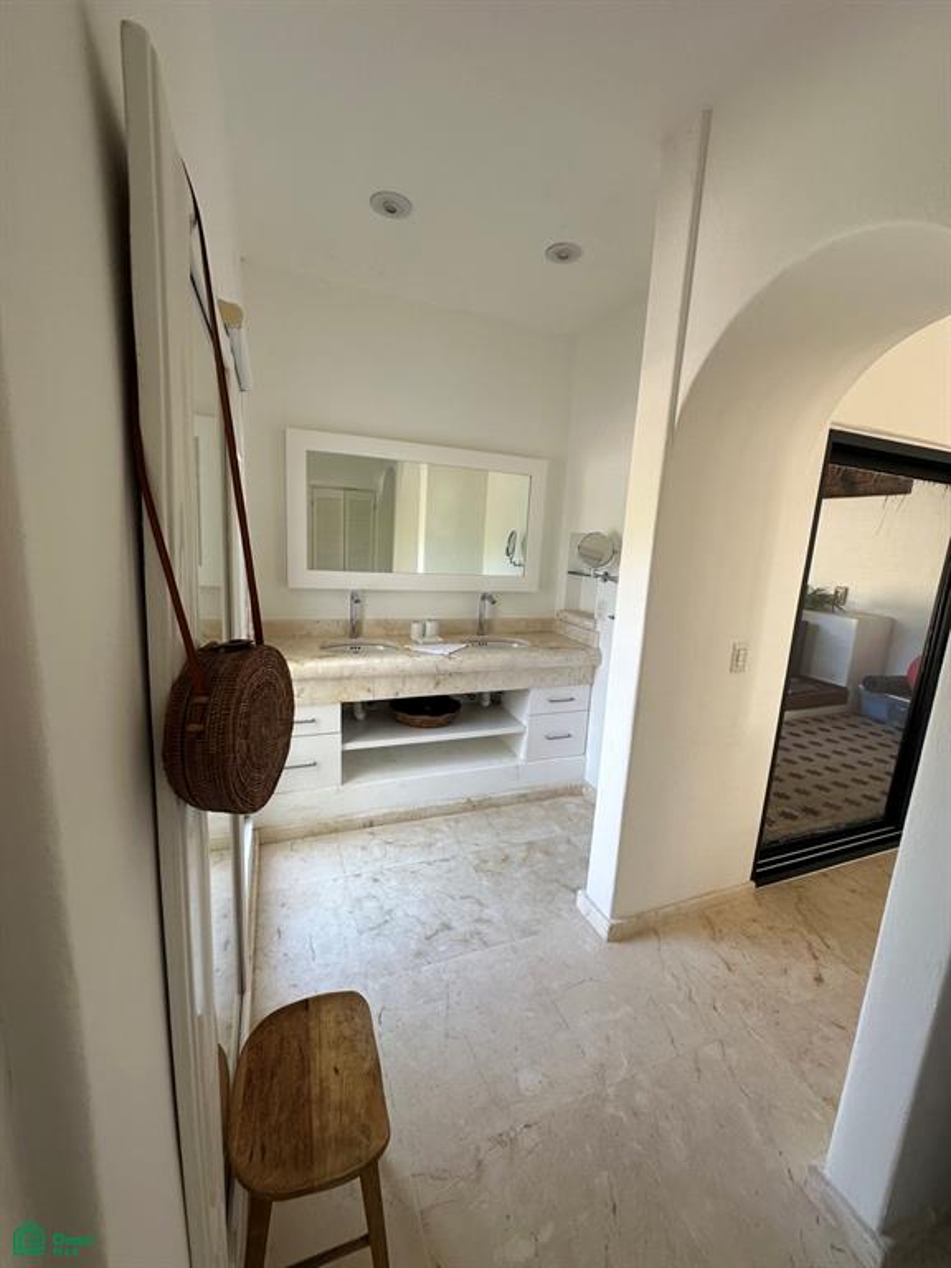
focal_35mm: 14
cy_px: 634
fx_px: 513
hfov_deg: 85.7
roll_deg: -4.3
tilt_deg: -11.1
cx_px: 476
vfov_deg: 102.1
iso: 80
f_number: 2.2
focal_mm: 2.22
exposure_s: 1/99
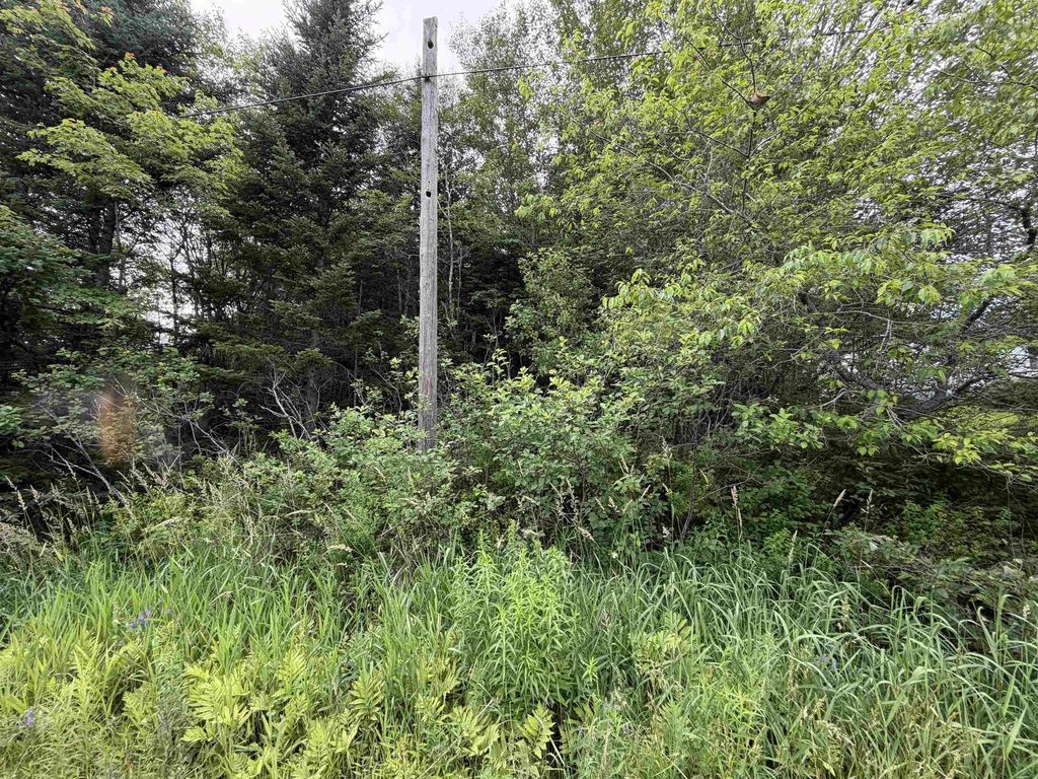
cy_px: 390
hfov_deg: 102.1
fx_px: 420
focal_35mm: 14
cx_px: 519
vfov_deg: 85.7
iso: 50
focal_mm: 2.22
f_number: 2.2
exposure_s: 1/121
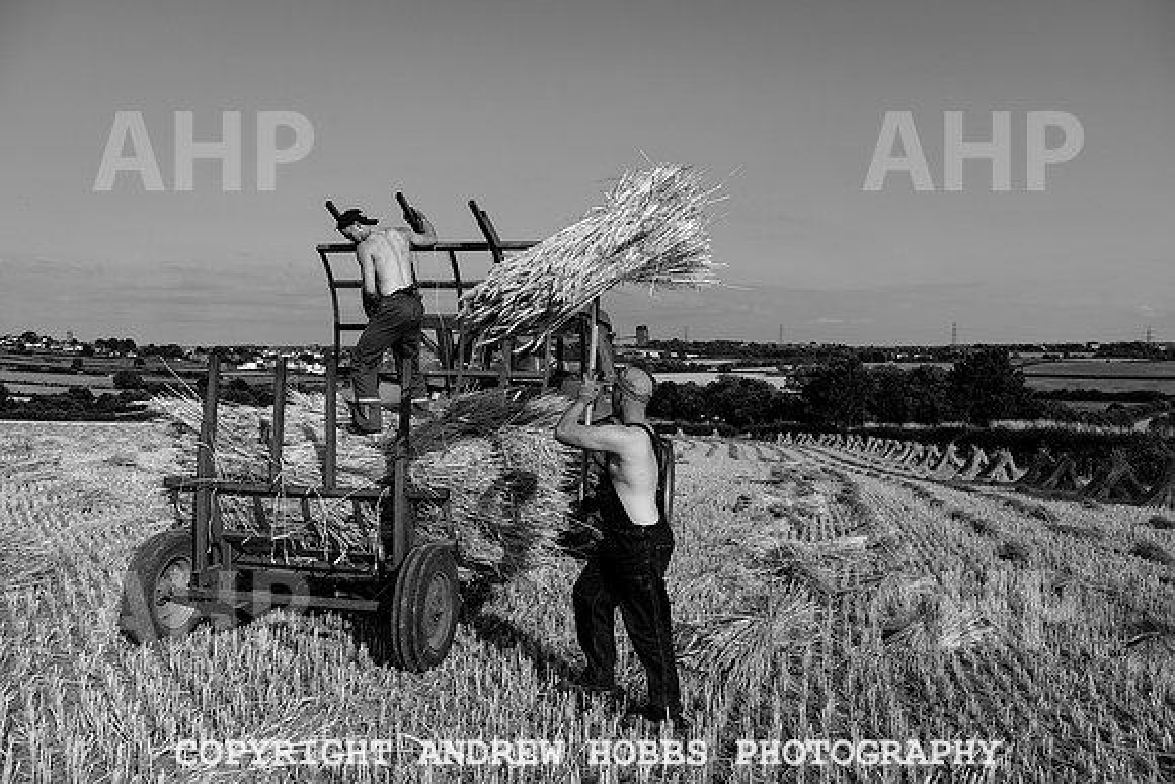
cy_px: 392
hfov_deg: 58.7
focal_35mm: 32
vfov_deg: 41.1
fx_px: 1045
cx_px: 588
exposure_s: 1/1250
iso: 64
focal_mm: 32
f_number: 5.6
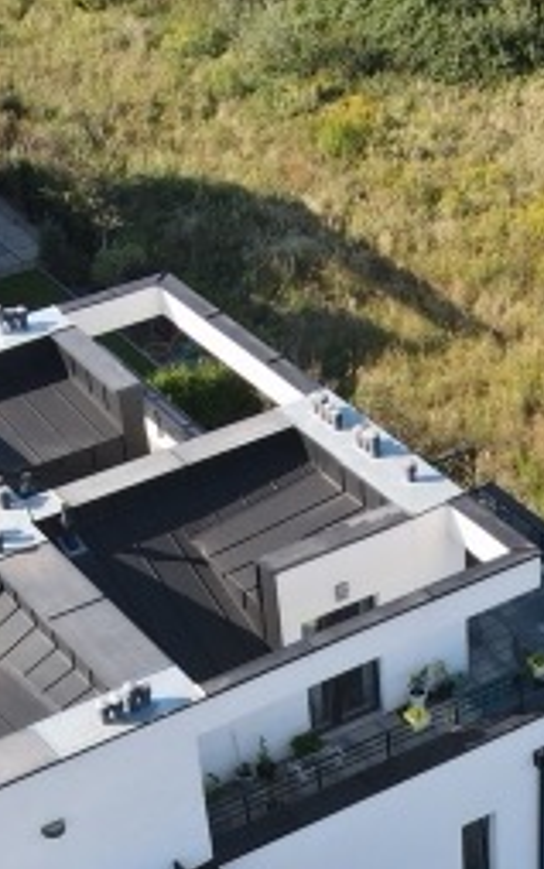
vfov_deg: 24.4
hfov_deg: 16.1
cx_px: 517
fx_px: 1896
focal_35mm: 80
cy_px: 913
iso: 100
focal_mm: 4.5
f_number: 2.8
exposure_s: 1/250
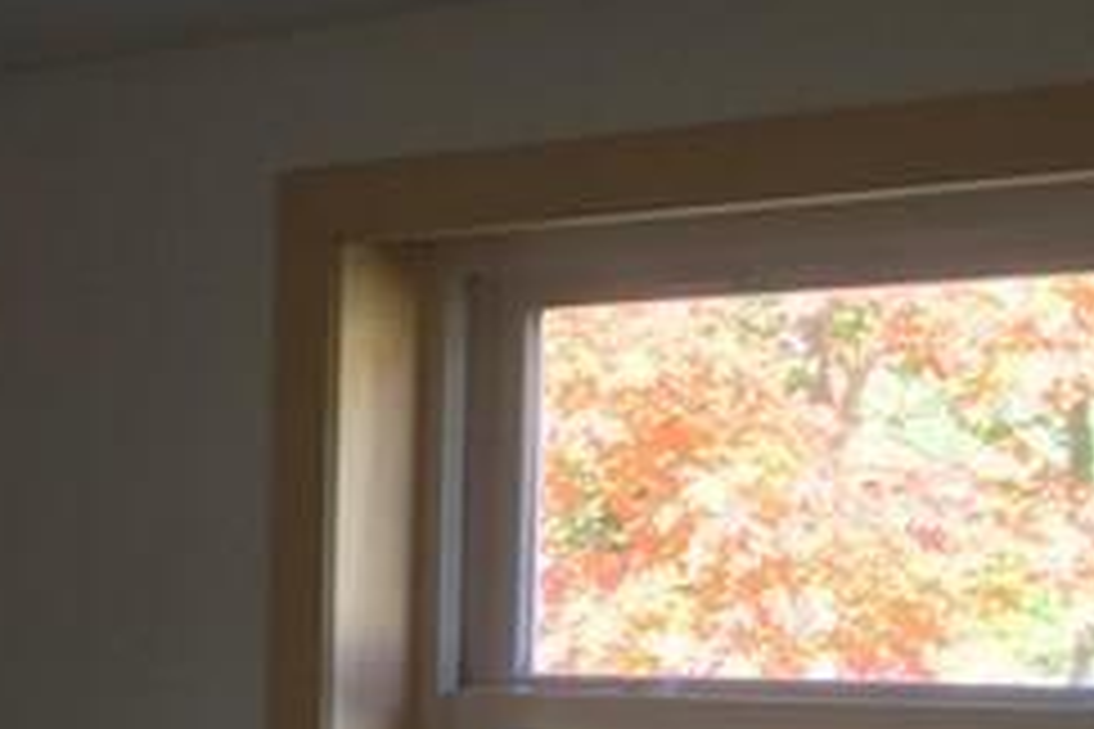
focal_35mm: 127
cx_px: -896
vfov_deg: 10.5
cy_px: 986
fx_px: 3859
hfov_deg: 14.2
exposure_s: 1/40
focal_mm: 4.15
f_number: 2.2
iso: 32
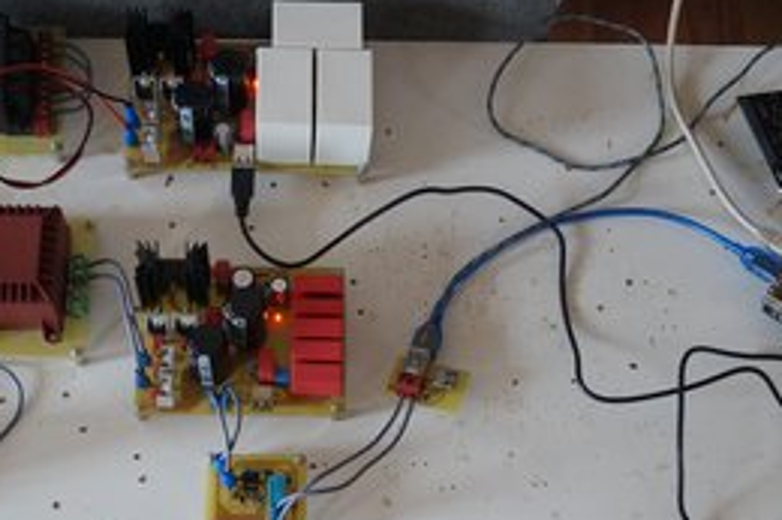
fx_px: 1302
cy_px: 364
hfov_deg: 33.4
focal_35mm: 60
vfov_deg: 22.5
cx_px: 379
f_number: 4
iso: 2500
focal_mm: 26
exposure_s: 1/160
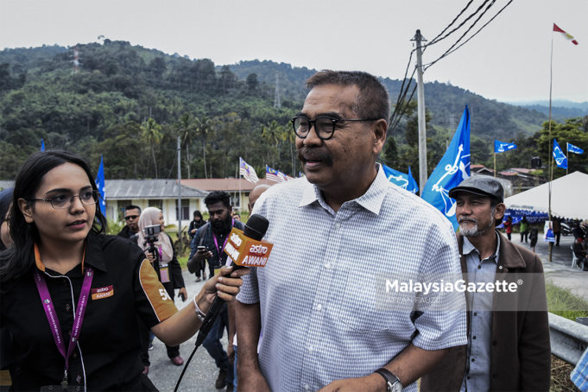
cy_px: 196
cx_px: 294
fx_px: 849
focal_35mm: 52
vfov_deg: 26.0
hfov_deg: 38.2
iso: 100
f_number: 2.8
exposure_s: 1/400
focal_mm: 52
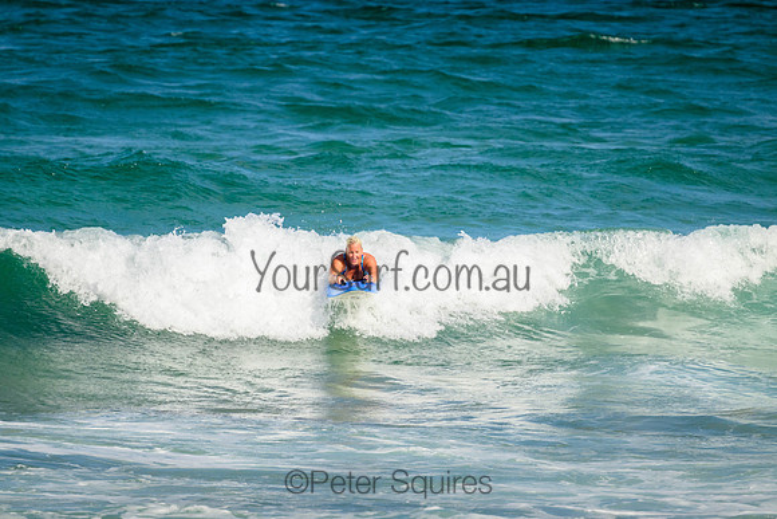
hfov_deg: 2.6
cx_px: 388
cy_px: 260
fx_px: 17270
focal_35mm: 800
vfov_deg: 1.7
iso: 1000
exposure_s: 1/2000
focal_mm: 800
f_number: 11
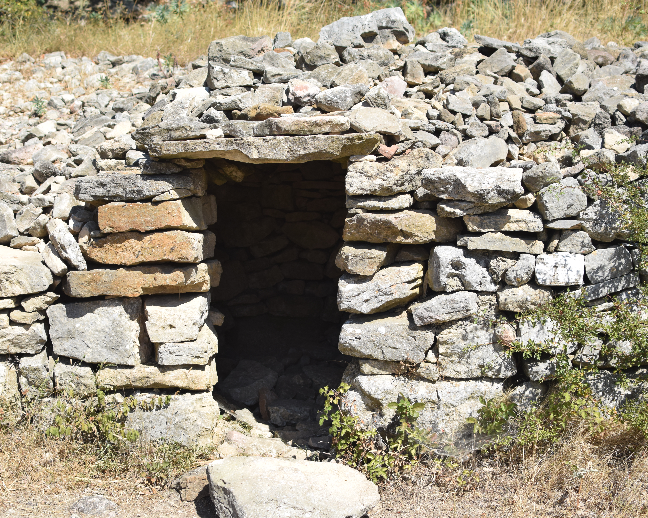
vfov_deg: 25.6
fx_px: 1142
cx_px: 267
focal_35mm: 60
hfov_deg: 31.6
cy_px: 259
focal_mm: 35
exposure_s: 1/2500
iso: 200
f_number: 2.8
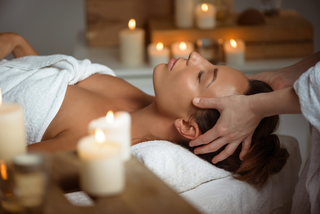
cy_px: 107
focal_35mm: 105
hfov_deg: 19.4
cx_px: 160
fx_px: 934
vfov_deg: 13.1
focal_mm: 105
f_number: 3.2
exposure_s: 1/160
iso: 200
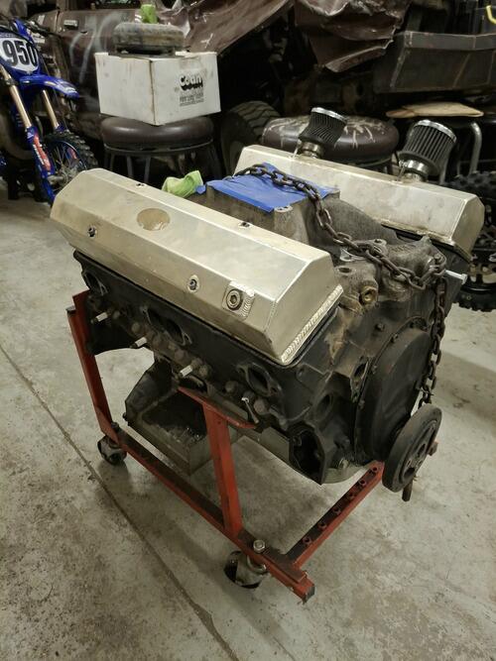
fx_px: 478
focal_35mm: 25
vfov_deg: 69.4
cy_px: 330
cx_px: 248
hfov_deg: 54.9
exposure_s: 1/30
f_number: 1.8
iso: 250
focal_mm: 4.69
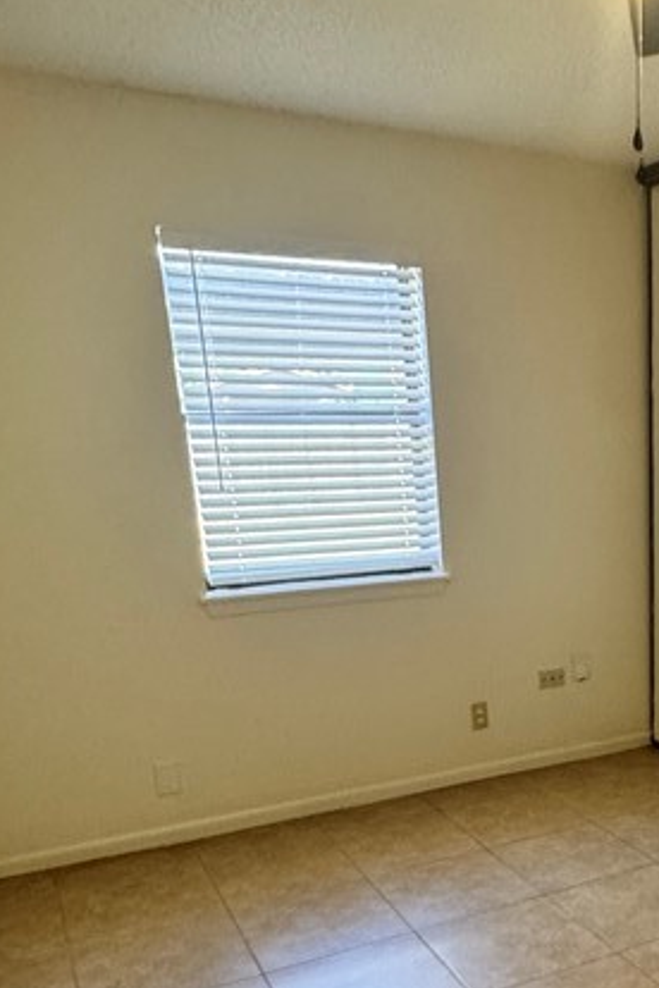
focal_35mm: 36
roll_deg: +1.7
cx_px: 621
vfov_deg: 51.0
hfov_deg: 34.3
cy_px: 737
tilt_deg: -17.3
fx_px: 988
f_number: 2.2
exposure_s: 1/60
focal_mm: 2.22
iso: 250
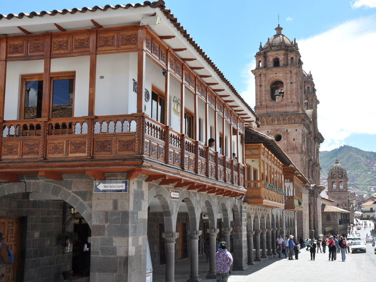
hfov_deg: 43.2
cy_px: 149
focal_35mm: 44
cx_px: 218
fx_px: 473
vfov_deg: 33.2
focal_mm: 25
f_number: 13
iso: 200
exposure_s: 1/160
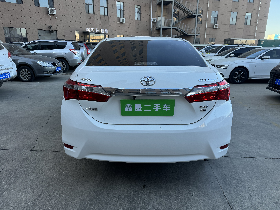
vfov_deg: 56.8
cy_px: 105
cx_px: 140
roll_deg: -0.8
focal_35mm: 24
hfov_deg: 71.6
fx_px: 194
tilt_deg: -15.9
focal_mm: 6.76
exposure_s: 1/723
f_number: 1.78
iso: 80
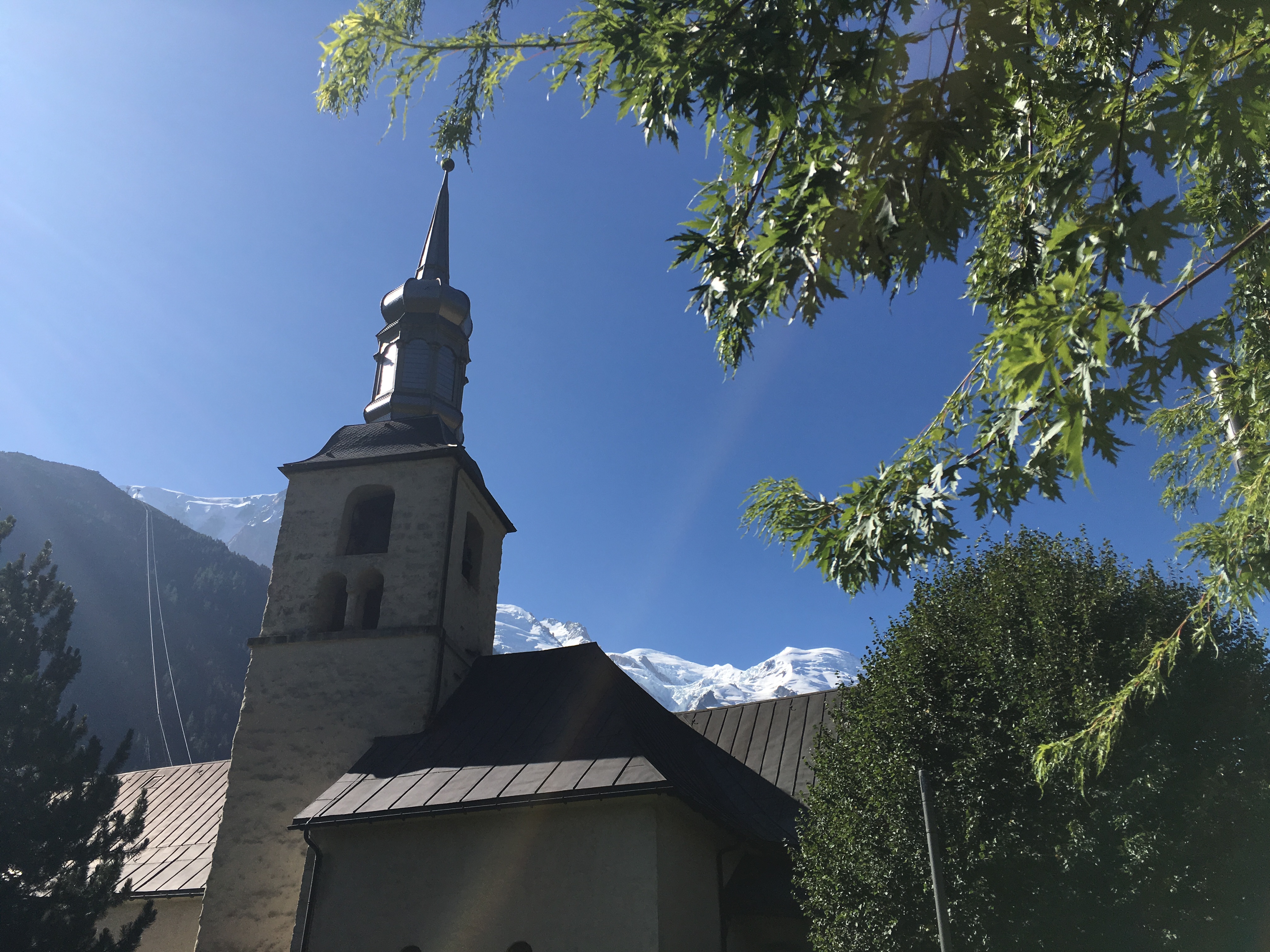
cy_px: 476
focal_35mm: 29
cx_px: 635
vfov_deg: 48.2
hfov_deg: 61.7
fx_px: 1064
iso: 25
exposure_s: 1/2198
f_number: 2.2
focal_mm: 4.15
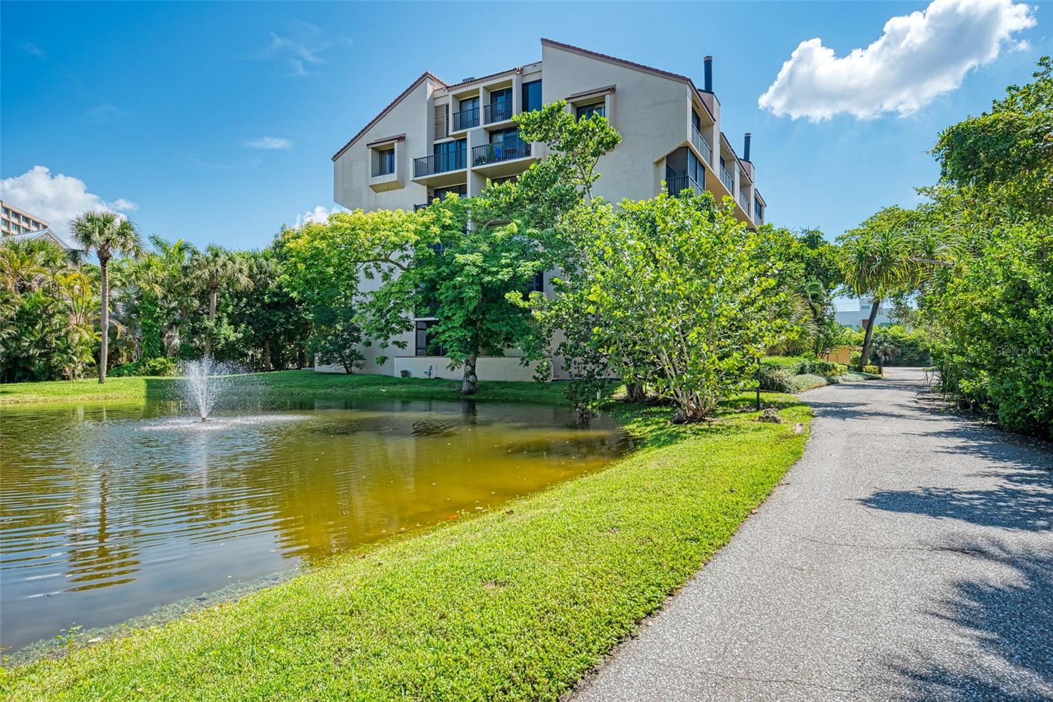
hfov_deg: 84.0
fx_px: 585
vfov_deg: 61.9
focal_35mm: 20
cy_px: 351
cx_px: 526
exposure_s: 1/3200
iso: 250
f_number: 7.1
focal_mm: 20
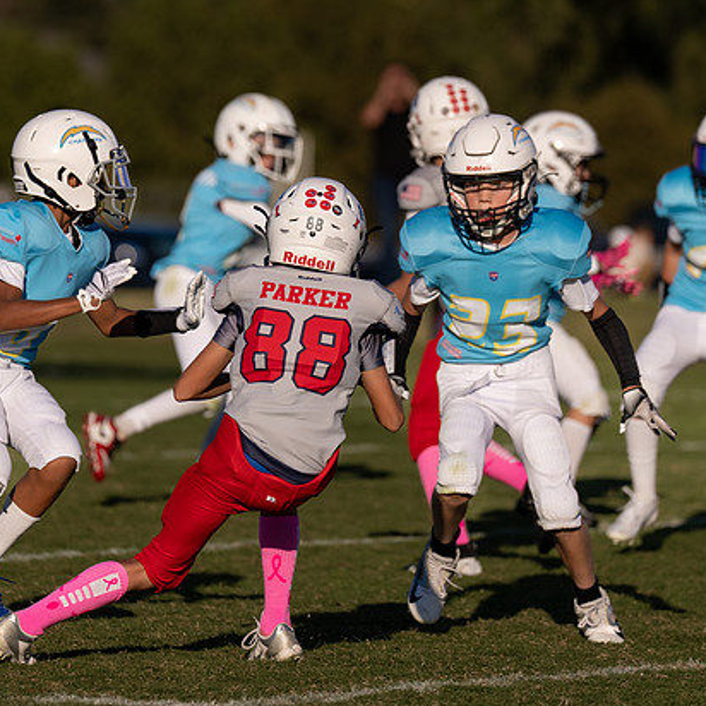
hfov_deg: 3.9
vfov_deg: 3.9
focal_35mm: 452
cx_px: 317
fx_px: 10430
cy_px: 139
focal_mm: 200
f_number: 2.8
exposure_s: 1/4000
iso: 100
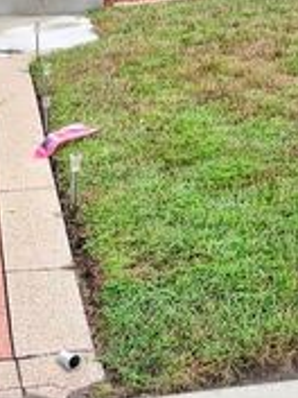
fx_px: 1045
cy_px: -211
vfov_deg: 18.8
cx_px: 178
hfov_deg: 16.2
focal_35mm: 91
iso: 100
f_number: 1.8
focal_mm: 6.93
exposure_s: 1/1553
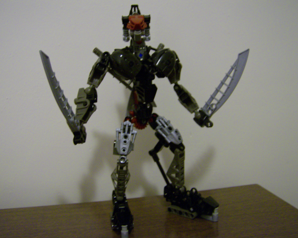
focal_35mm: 38
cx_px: 143
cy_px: 118
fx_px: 335
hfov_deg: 47.9
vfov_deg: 39.2
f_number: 2.8
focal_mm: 6
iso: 200
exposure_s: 1/5.99
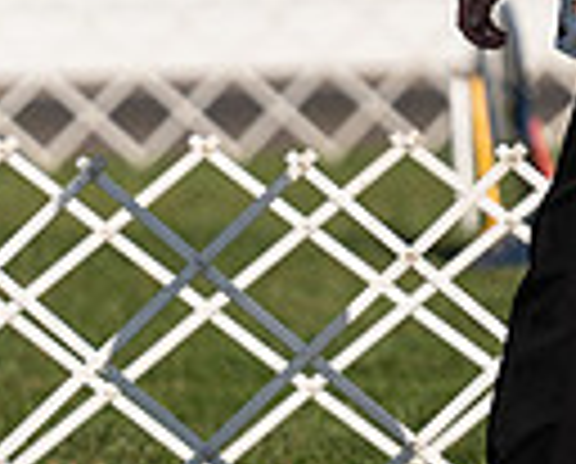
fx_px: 16881
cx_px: 875
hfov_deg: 2.0
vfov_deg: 1.6
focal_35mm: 988
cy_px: -77
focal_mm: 200
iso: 100
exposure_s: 1/2500
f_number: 3.2
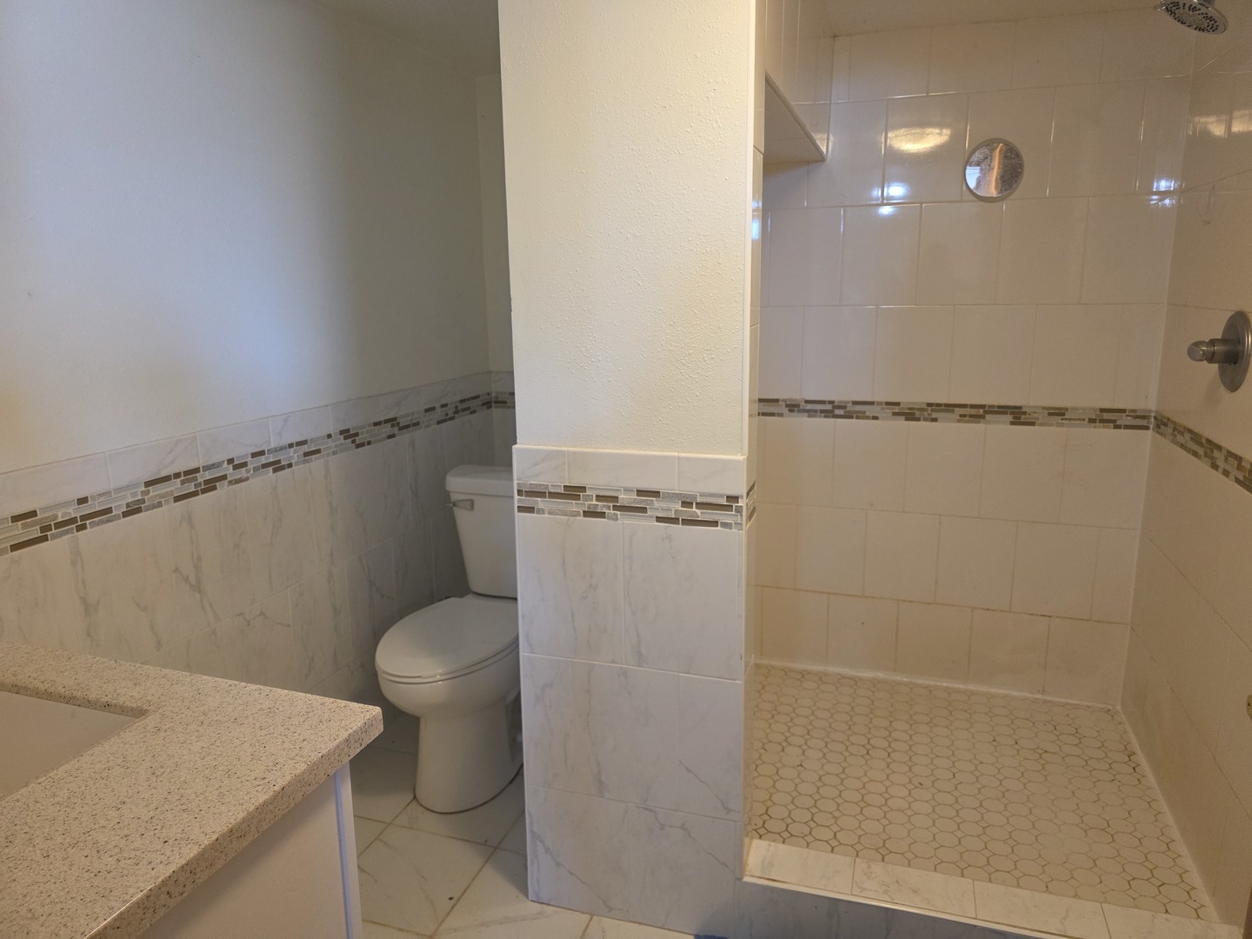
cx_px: 626
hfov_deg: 73.9
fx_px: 832
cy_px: 470
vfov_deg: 58.9
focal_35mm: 23
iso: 320
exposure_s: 1/120
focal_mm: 6.3
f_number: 1.7
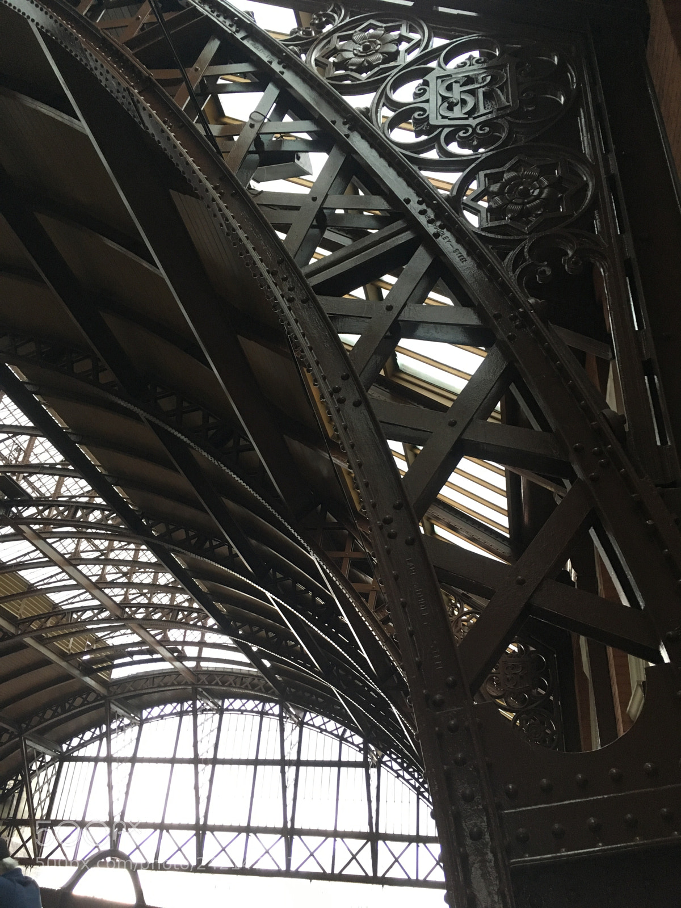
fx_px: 761
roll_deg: -3.7
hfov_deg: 48.2
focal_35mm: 29
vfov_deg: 61.7
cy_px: 454
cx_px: 340
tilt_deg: +31.3
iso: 160
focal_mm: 4.15
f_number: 2.2
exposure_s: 1/30
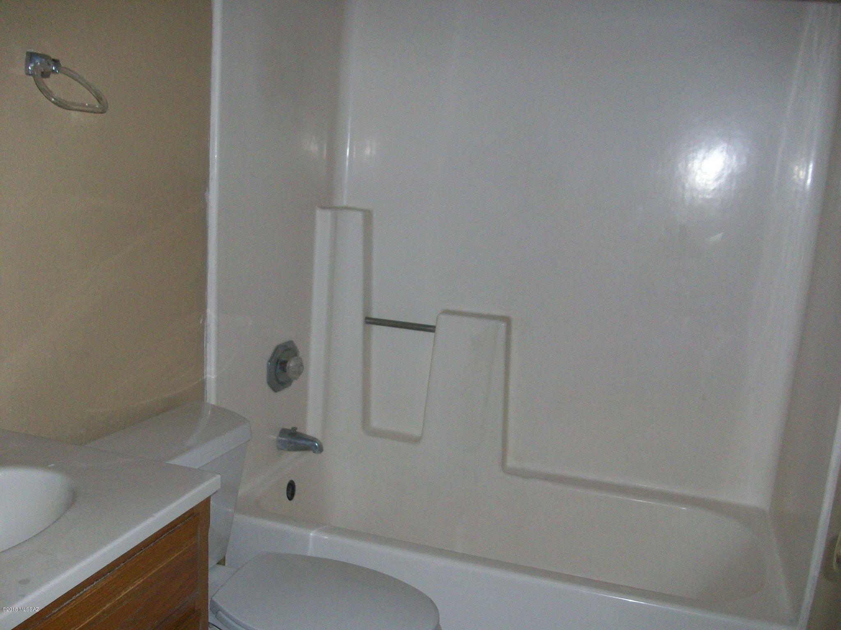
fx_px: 826
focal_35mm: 34
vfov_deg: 41.8
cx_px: 420
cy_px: 315
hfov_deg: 54.0
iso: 160
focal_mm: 5.7
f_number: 2.8
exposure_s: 1/60
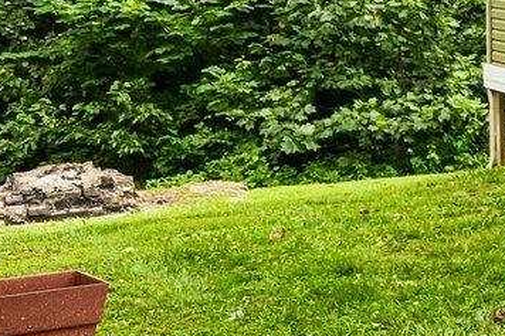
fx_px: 1290
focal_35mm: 92
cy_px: -113
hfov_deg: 13.4
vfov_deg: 14.2
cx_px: 1319
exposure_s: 1/50
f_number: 8
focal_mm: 16
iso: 100
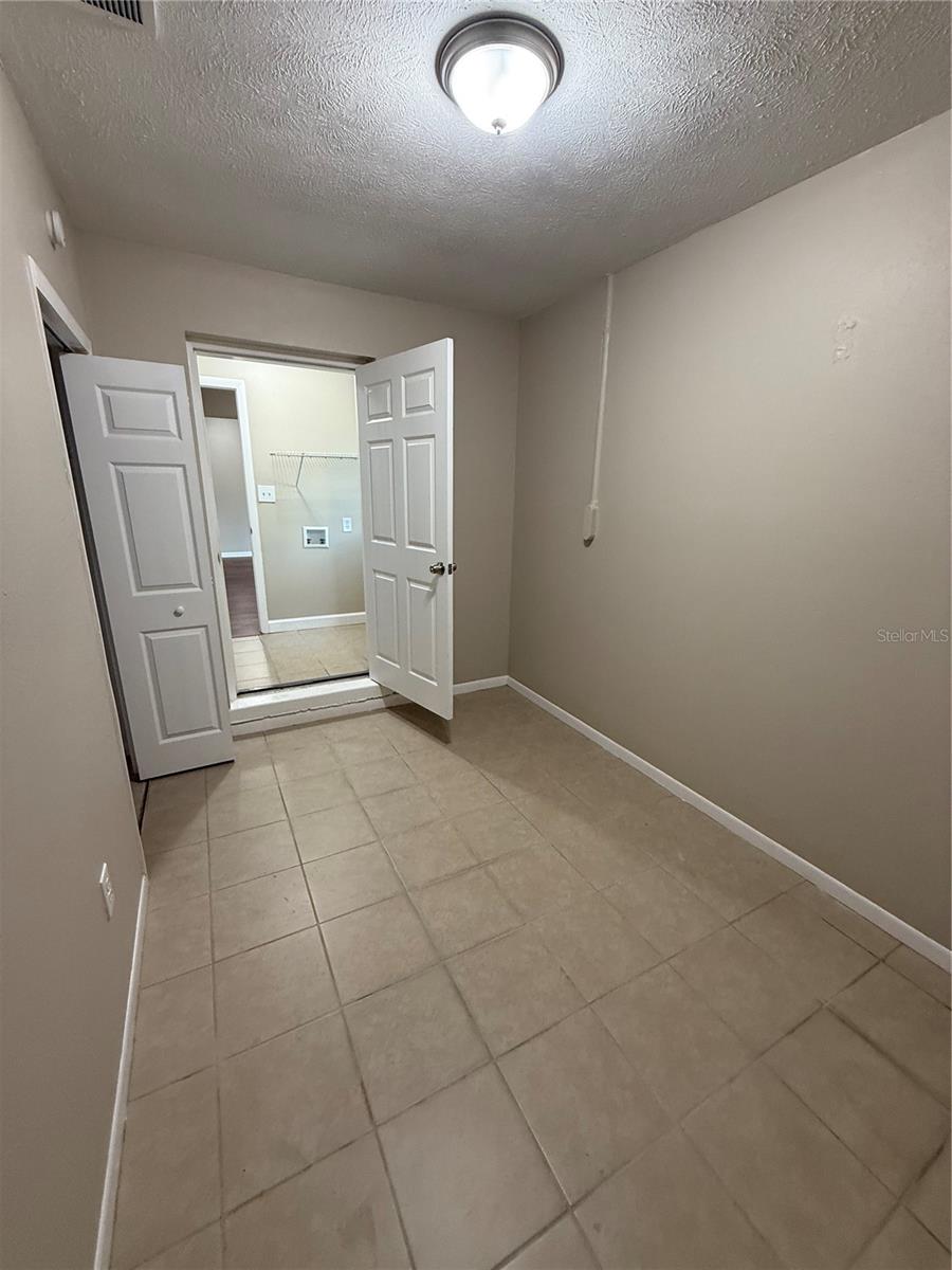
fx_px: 513
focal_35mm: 14
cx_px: 476
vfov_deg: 102.1
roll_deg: -0.9
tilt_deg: -15.8
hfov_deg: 85.7
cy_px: 635
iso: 250
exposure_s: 1/60
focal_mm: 2.22
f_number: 2.2
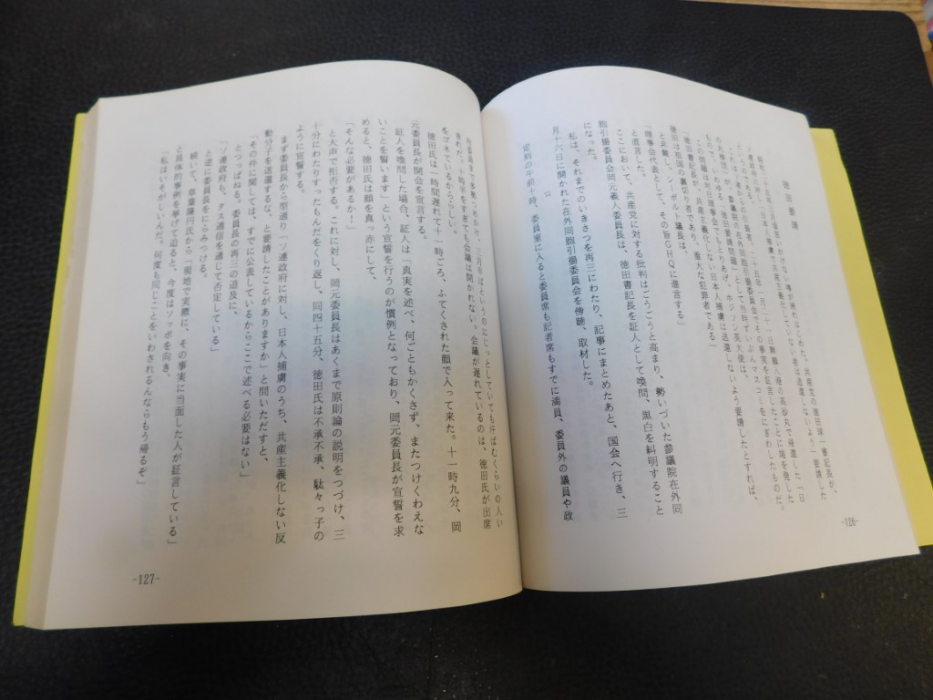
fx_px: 620
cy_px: 350
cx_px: 466
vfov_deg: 58.9
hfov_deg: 73.9
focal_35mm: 23
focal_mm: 4
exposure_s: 1/30
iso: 125
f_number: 3
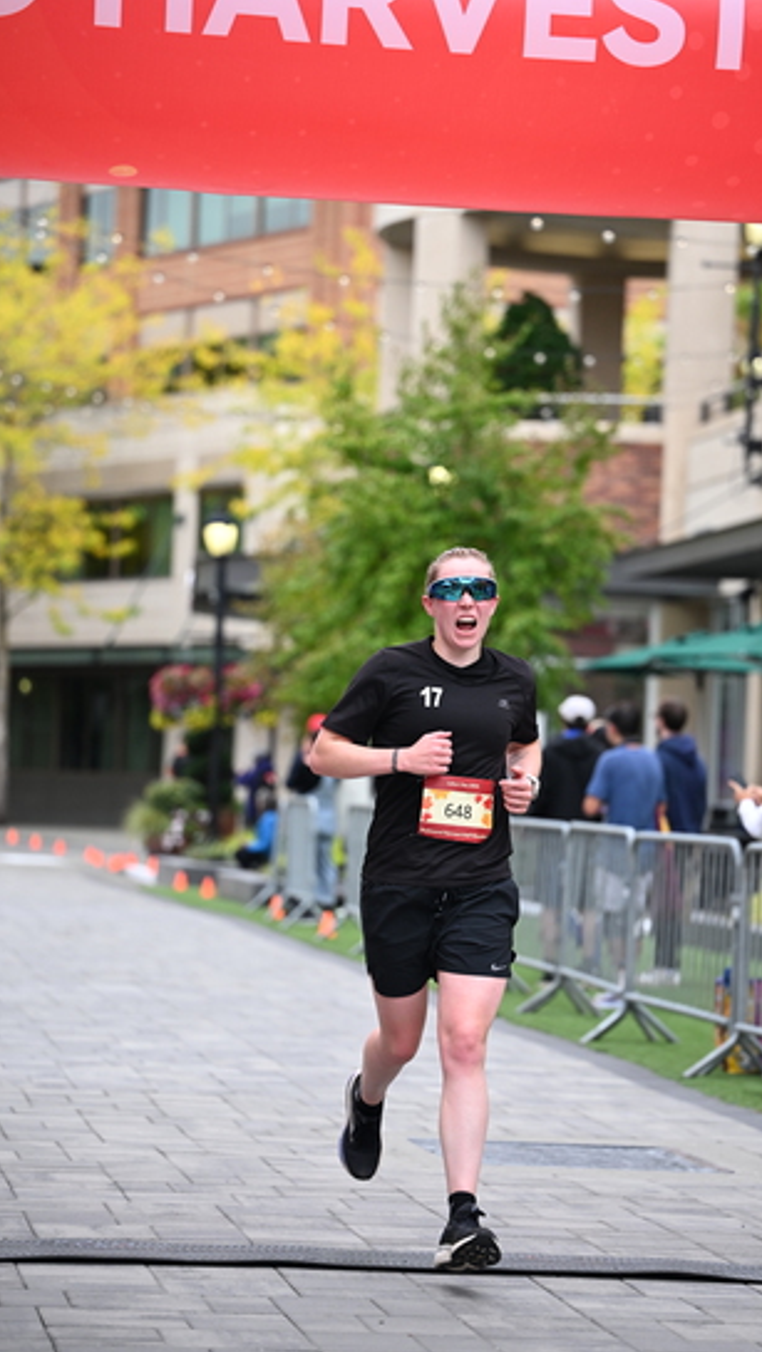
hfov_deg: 10.9
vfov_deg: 19.3
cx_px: 450
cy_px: 675
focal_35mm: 111
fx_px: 3983
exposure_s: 1/2000
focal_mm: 105
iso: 640
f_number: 2.8
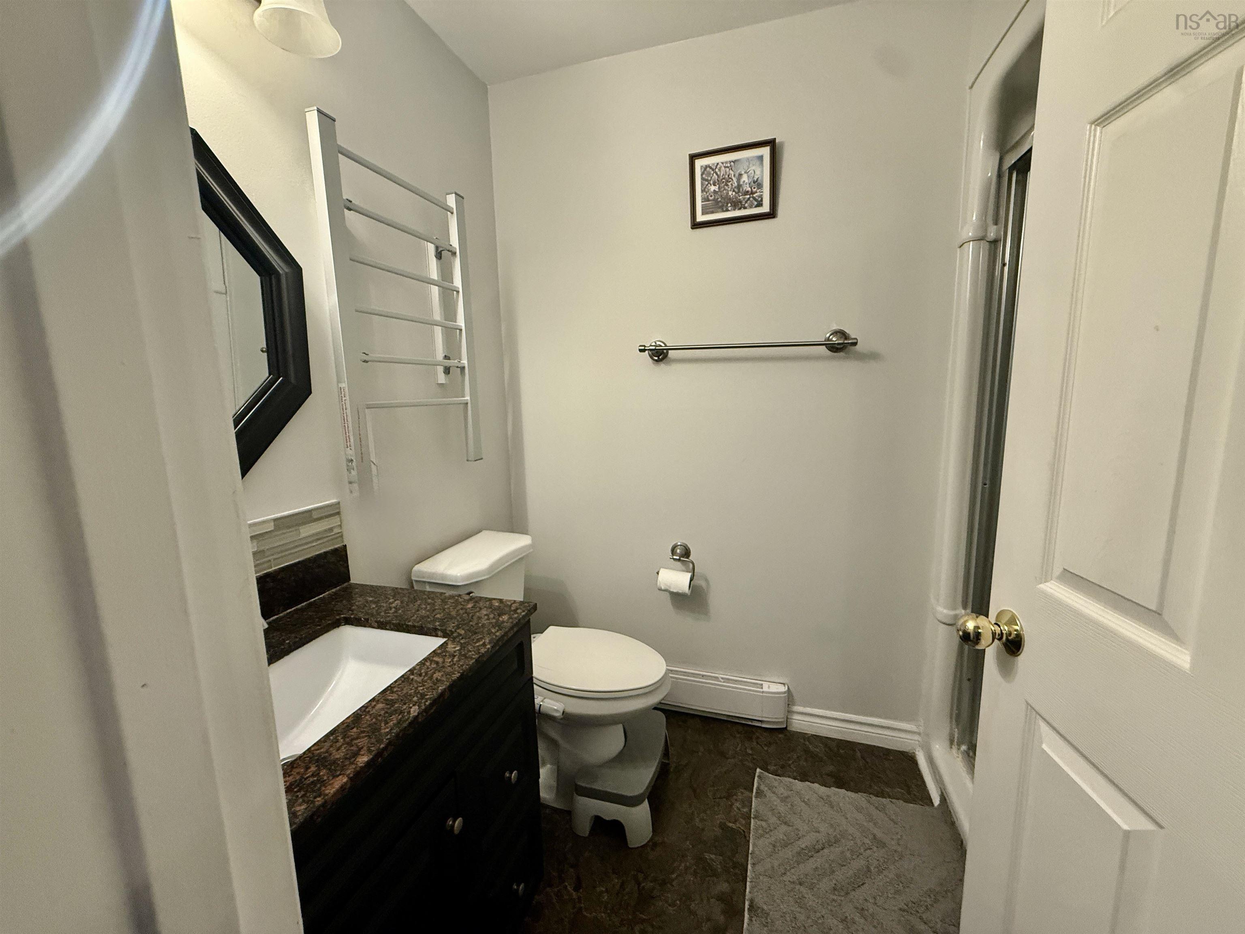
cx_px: 622
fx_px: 504
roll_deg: +1.5
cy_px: 467
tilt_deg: -8.2
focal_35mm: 14
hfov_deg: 102.1
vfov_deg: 85.7
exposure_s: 1/60
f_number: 2.2
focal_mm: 2.22
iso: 320
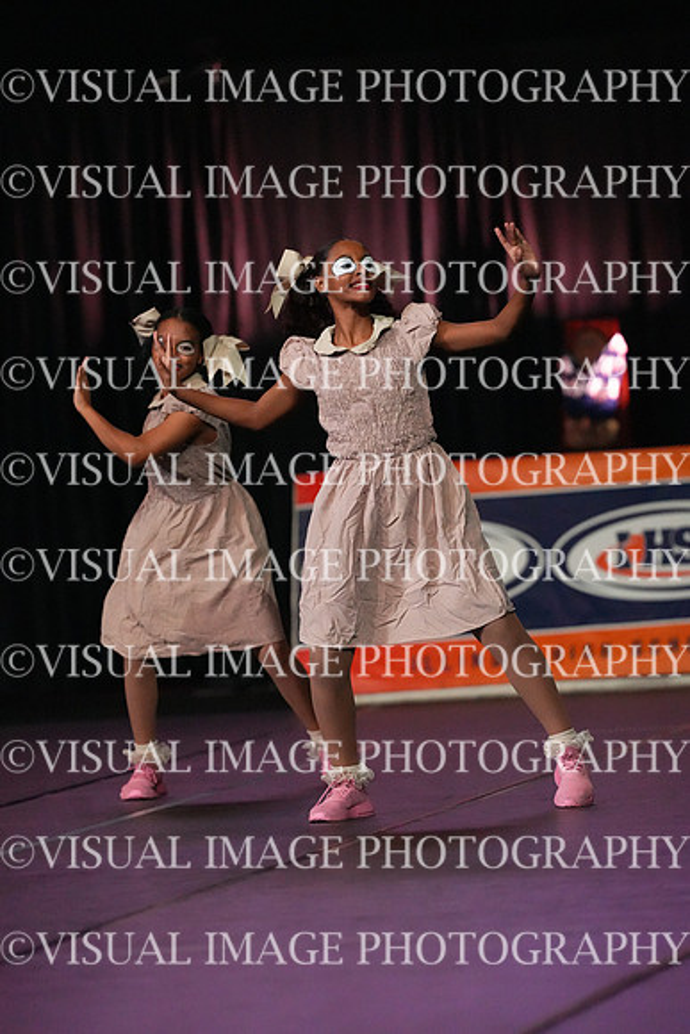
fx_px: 8619
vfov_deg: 6.9
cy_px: 517
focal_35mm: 300
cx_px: 345
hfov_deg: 4.6
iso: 16000
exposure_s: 1/1250
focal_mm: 300
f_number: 3.5
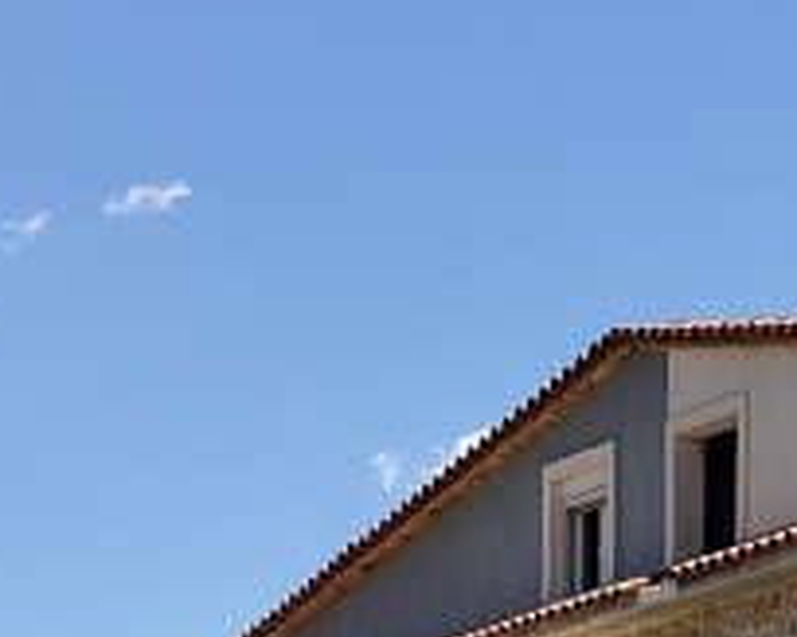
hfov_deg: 10.3
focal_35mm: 185
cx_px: 955
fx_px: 4362
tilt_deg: +3.4
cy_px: 1104
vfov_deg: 8.1
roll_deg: -0.3
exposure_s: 1/6024
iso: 64
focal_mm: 6.76
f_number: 1.78
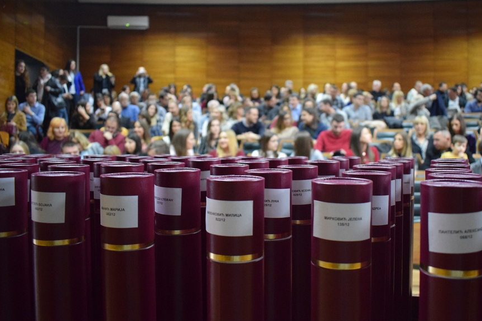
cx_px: 282
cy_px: 144
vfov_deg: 41.1
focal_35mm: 32
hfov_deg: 58.4
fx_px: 428
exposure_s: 1/60
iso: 3600
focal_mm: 18
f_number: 3.5
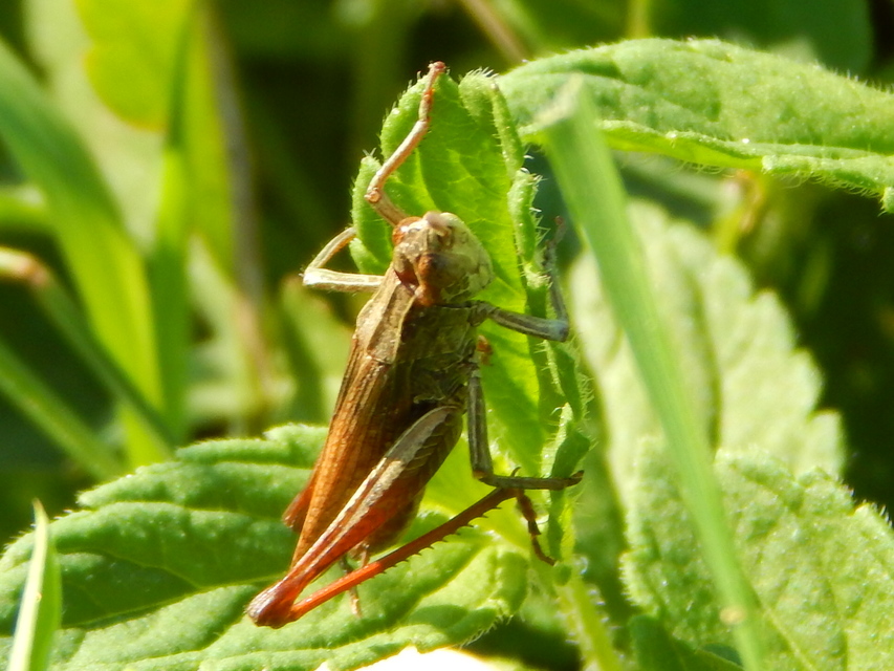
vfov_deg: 7.2
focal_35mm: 207
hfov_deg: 9.6
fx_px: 5347
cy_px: 336
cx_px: 447
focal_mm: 37.1
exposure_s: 1/200
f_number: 5.4
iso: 125
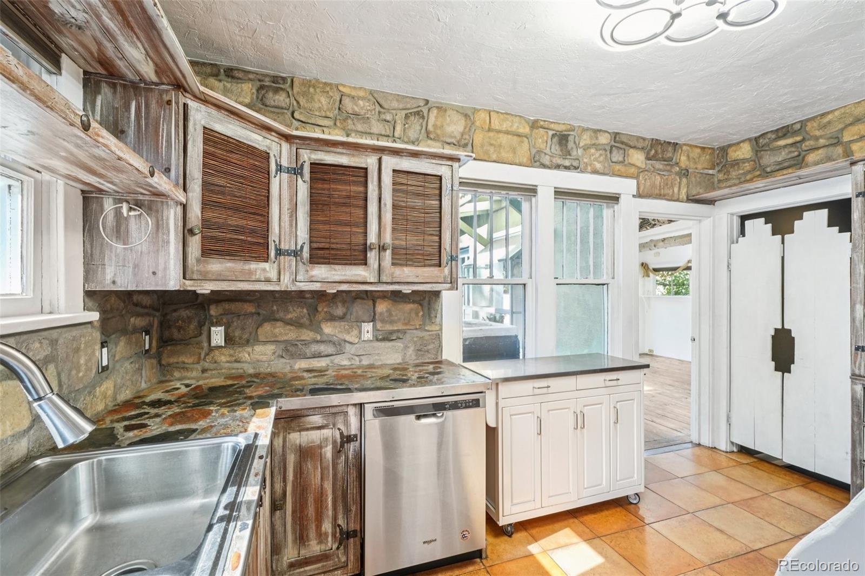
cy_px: 288
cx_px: 432
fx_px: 389
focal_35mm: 16
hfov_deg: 96.0
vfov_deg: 73.0
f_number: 8
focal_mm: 10.8
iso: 800
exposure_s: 1/2.5
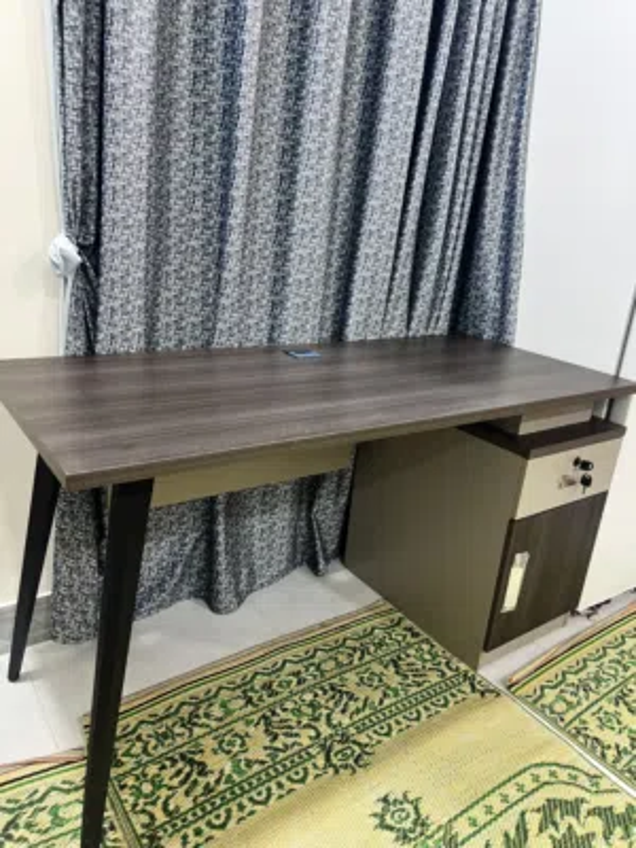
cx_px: 318
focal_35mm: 26
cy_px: 424
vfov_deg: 67.3
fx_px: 637
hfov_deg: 53.1
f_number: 1.5
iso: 200
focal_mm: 5.7
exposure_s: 1/51
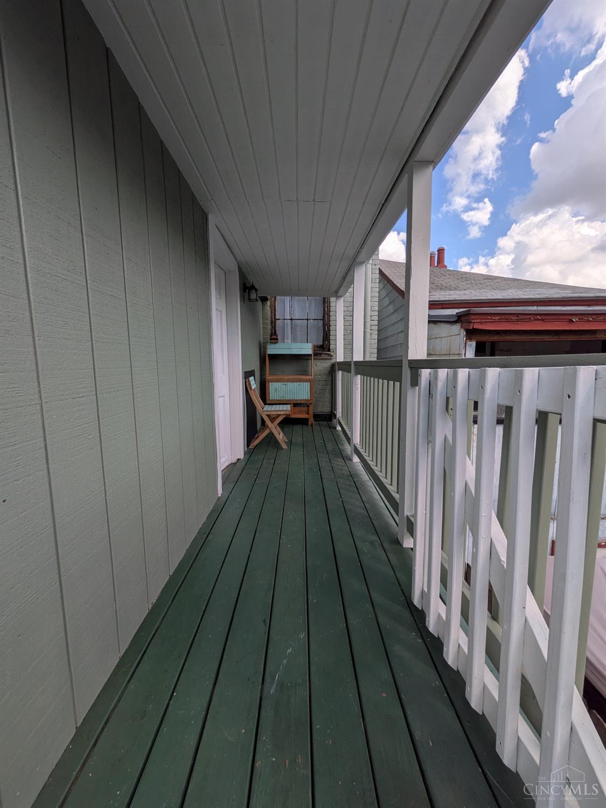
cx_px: 303
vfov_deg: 102.1
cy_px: 404
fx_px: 327
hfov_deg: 85.7
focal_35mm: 14
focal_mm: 1.85
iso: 46
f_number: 2.2
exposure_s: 1/1266
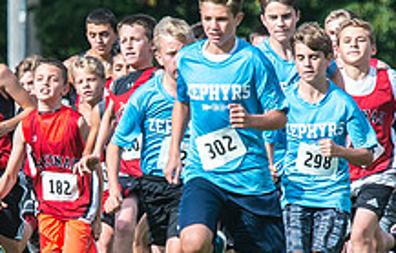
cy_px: 211
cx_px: 131
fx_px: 14292
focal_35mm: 1315
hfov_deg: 1.6
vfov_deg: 1.0
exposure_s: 1/2500
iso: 1000
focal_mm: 340
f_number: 8
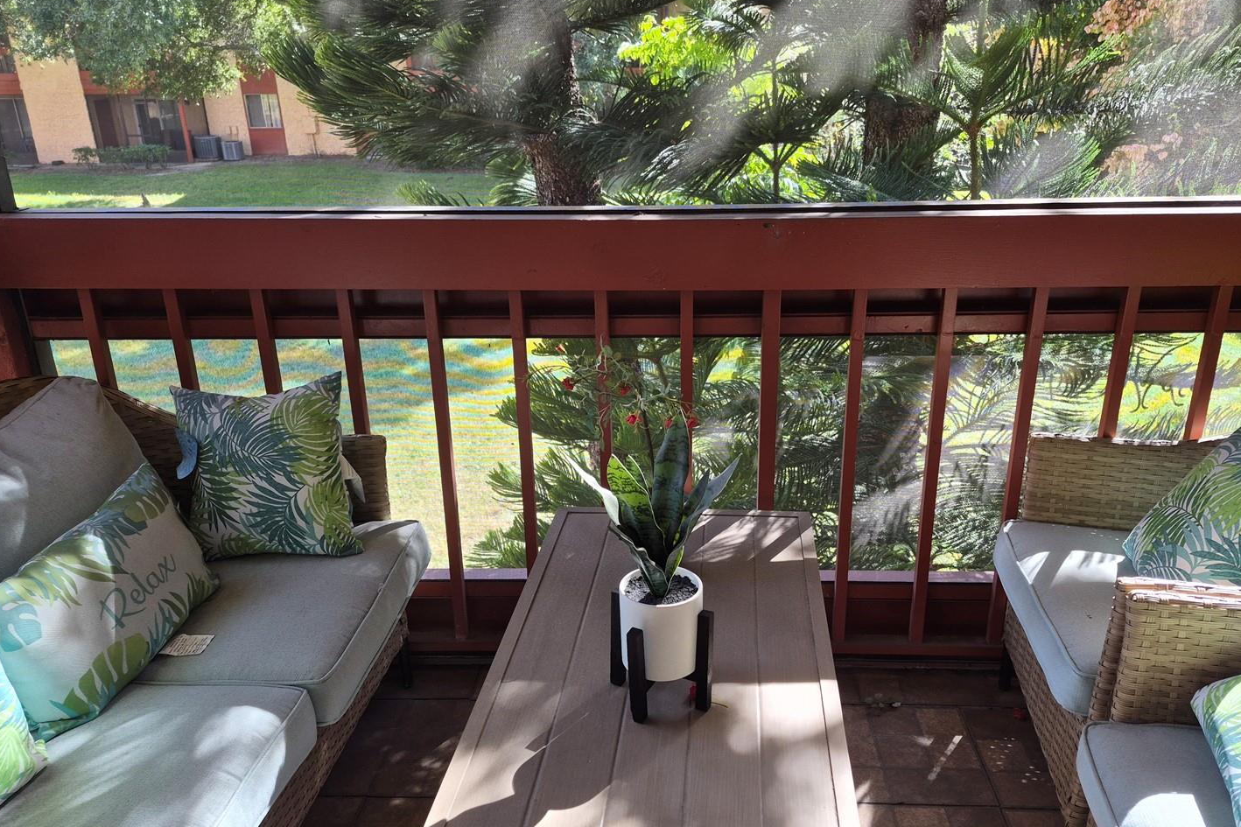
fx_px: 931
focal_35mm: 27
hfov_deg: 67.3
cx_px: 663
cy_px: 407
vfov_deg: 47.9
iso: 50
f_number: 1.8
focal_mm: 5.4
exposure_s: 1/359
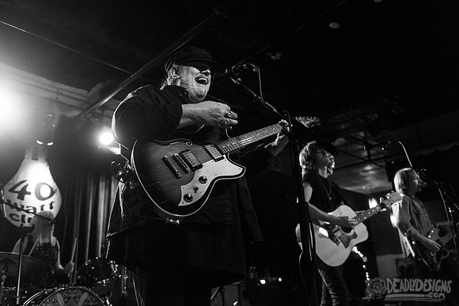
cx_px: 230
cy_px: 153
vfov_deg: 45.0
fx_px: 370
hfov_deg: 63.6
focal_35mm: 29
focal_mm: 29
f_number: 3.2
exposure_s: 1/125
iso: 2500
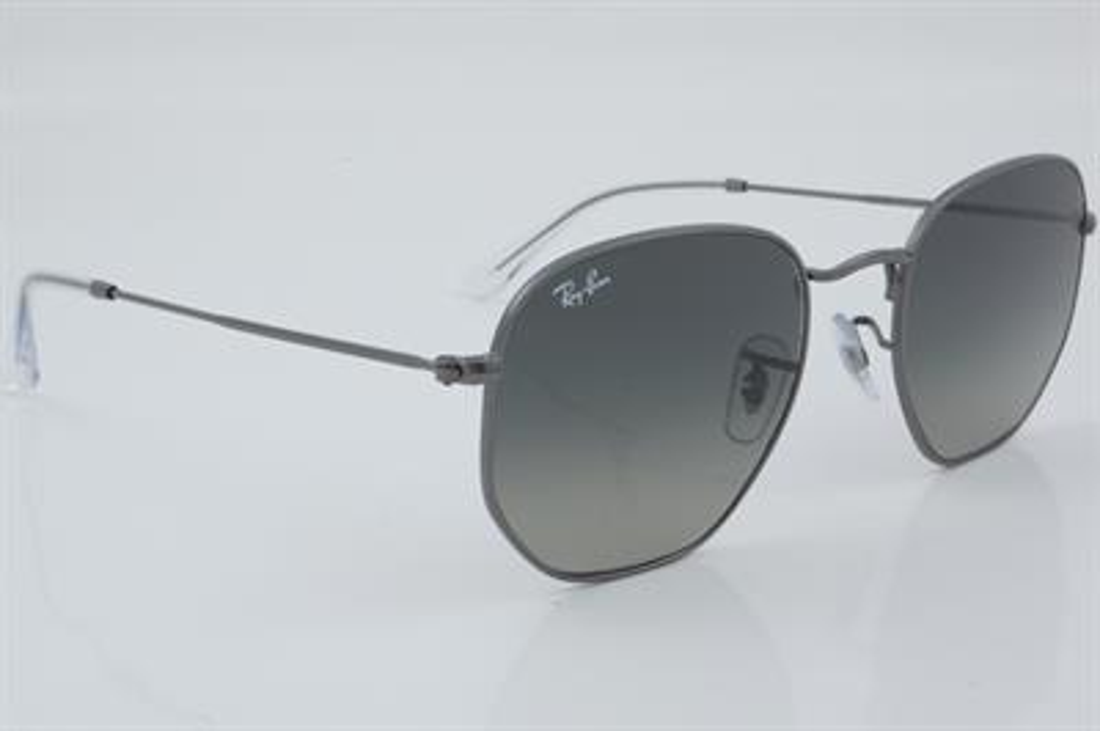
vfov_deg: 18.2
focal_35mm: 75
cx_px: 550
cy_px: 366
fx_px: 2290
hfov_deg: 27.0
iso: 100
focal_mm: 50
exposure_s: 1/4
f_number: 29
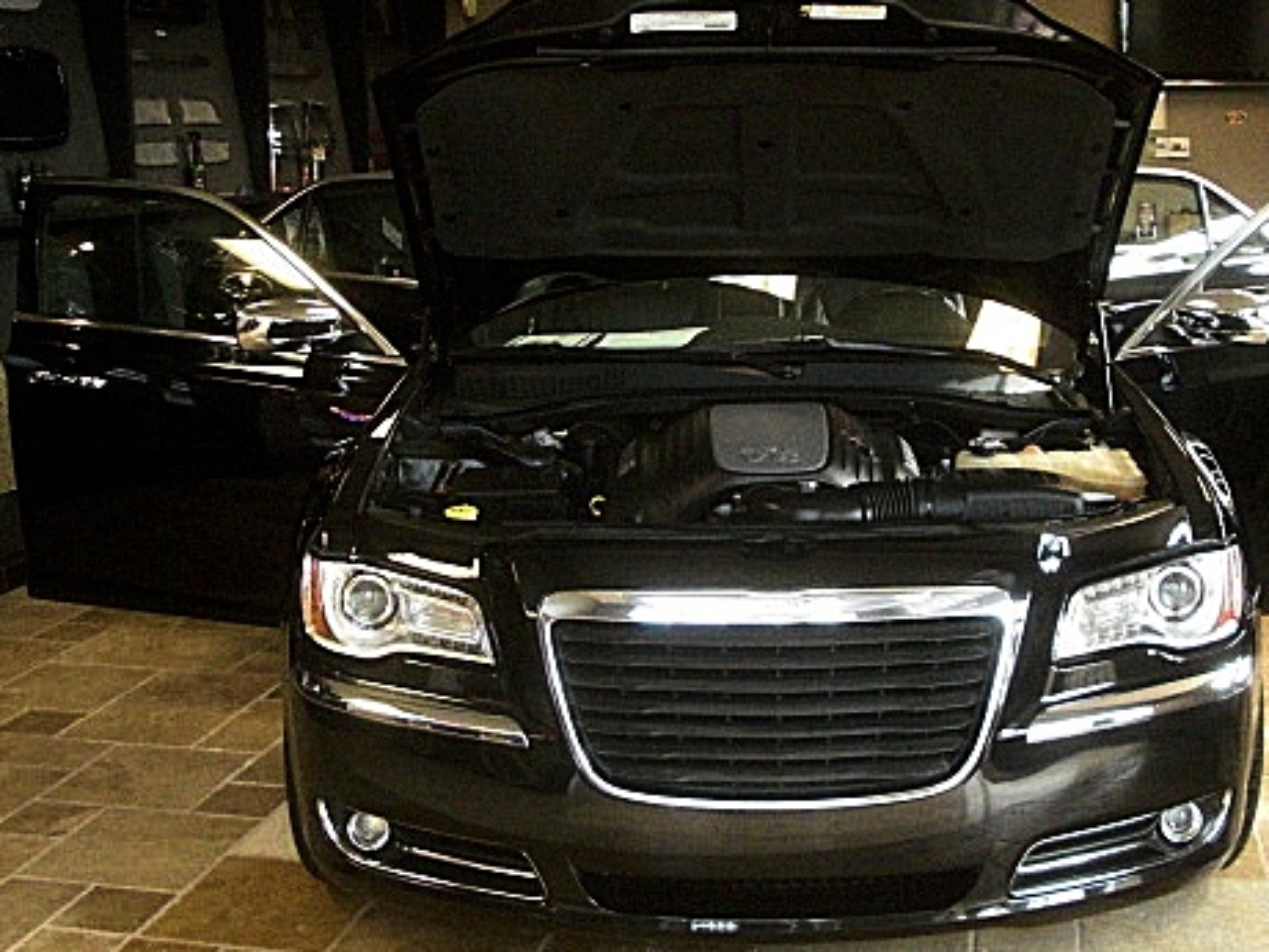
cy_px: 435
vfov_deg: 29.1
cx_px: 763
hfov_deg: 38.0
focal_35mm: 50
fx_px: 1833
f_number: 2.8
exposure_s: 1/125
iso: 800
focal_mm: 6.3
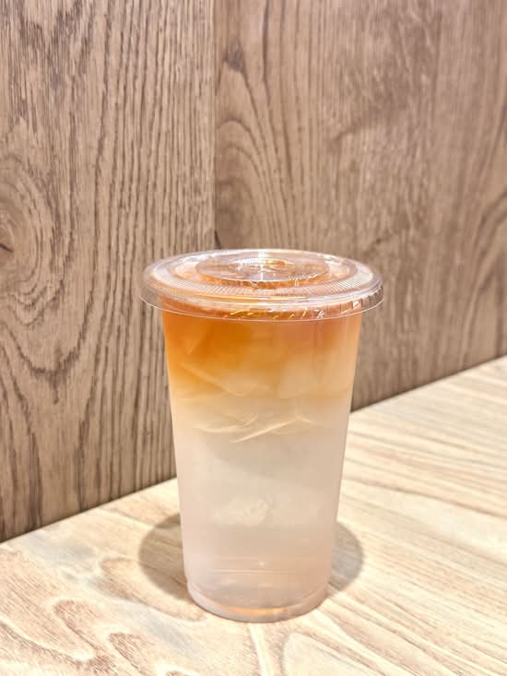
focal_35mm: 48
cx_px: 254
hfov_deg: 30.3
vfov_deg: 39.7
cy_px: 338
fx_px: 937
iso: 80
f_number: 1.78
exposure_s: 1/50
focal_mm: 6.86
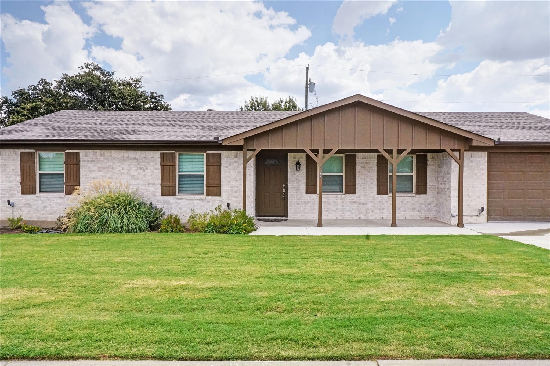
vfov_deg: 53.1
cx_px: 275
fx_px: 367
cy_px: 183
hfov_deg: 73.8
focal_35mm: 24
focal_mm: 16
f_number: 18
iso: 2500
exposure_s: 1/800
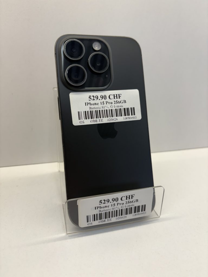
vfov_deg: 67.3
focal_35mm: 26
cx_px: 104
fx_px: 208
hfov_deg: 53.1
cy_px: 138
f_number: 1.6
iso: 64
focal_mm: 5.96
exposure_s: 1/100
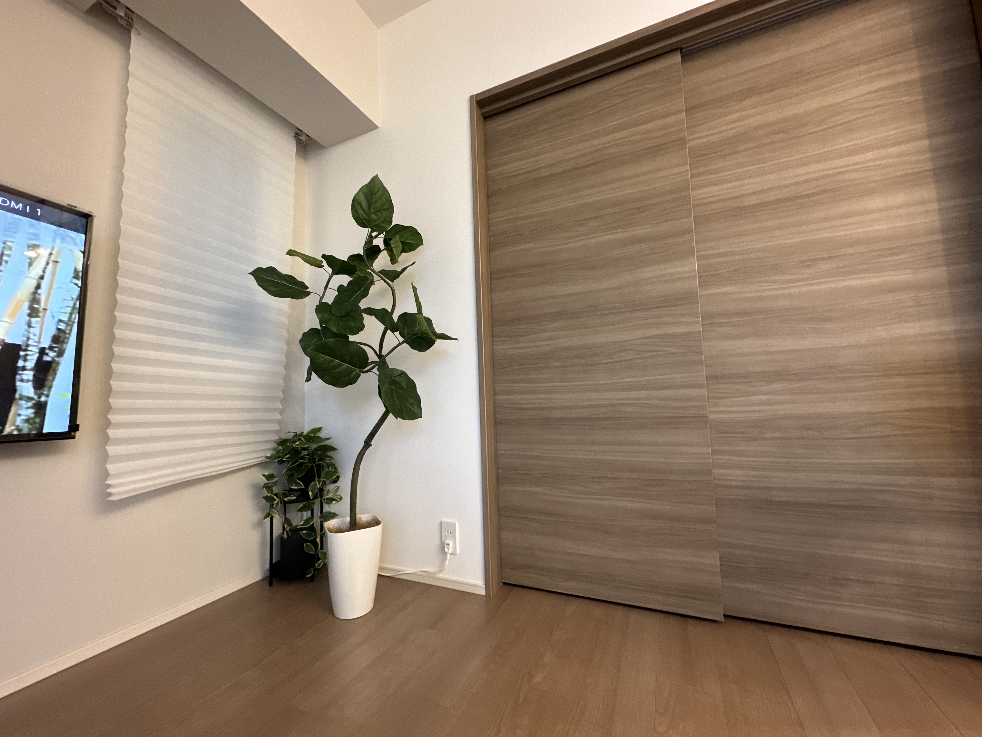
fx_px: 397
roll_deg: +1.7
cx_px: 491
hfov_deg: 102.1
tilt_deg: +4.4
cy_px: 368
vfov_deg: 85.7
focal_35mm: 14
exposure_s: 1/50
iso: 400
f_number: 2.2
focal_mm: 2.22
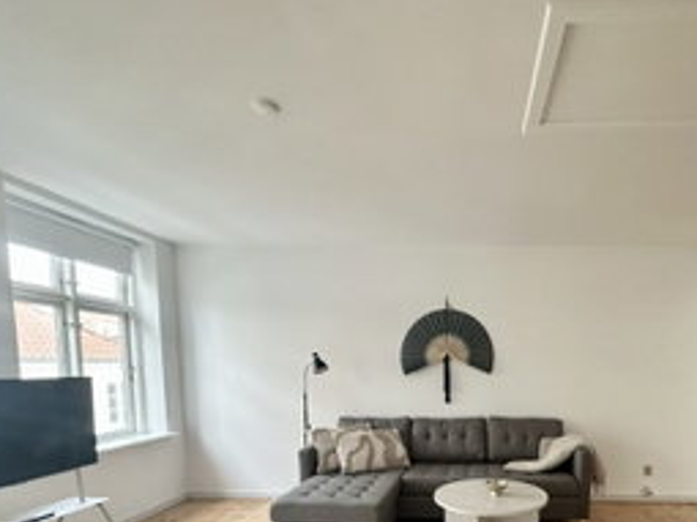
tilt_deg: -4.9
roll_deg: -0.2
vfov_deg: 57.3
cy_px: 404
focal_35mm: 22
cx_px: 465
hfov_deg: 74.1
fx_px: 443
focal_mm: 2.22
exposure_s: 1/80
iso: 320
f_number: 2.2
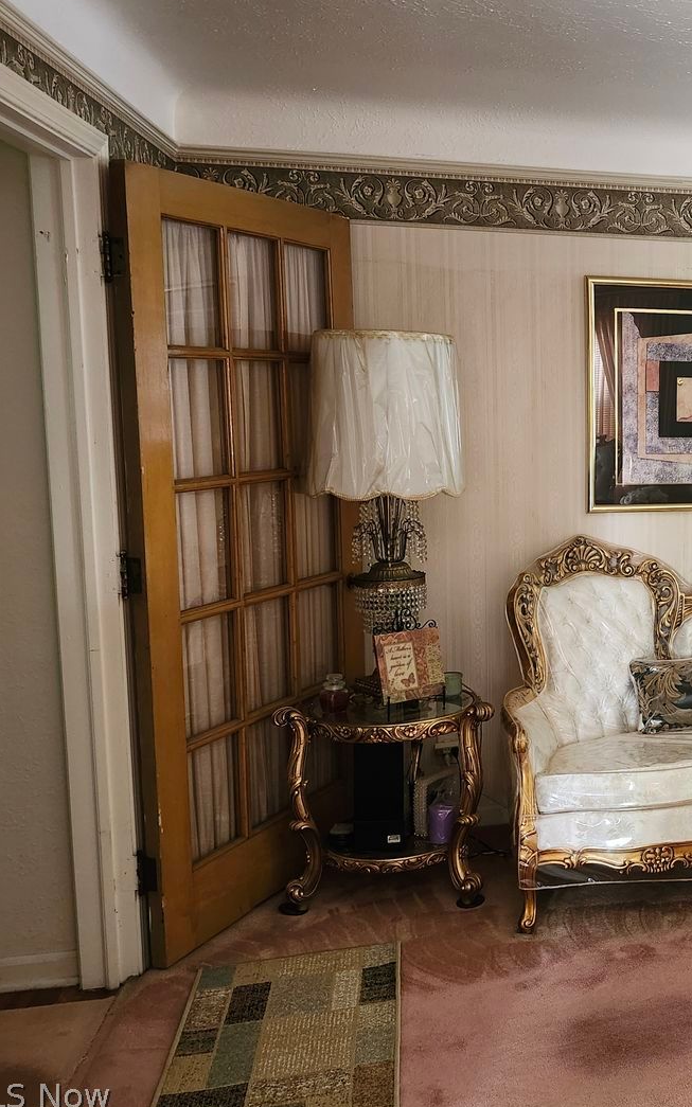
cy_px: 528
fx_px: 1056
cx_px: 743
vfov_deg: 55.3
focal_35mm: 35
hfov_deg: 32.4
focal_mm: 5.54
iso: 500
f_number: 1.8
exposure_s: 1/40
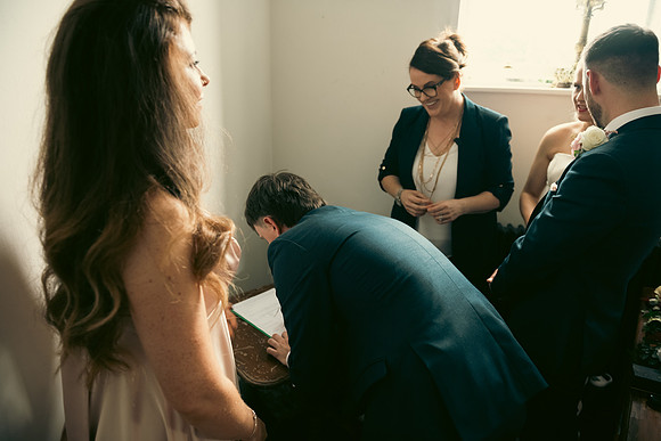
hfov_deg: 73.7
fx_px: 441
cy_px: 220
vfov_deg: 53.2
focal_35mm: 24
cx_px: 330
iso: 800
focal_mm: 24
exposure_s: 1/160
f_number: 3.5
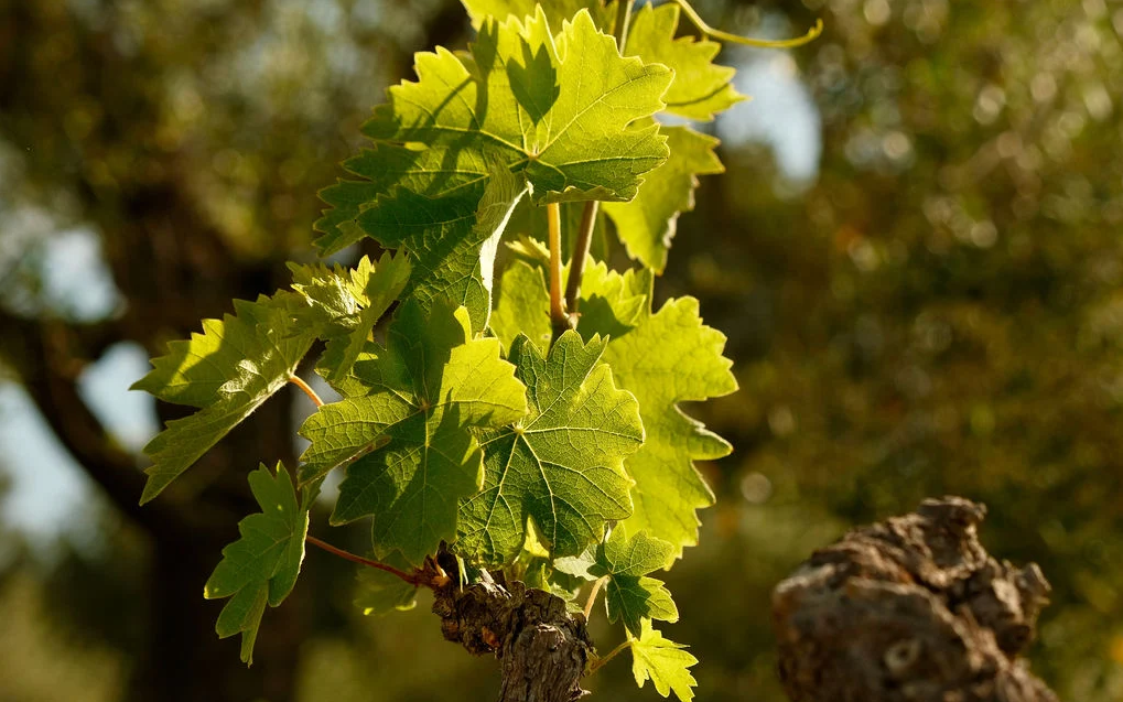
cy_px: 340
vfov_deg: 15.4
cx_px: 563
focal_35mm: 85
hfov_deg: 24.4
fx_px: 2602
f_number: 5.6
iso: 160
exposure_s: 1/300
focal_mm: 55
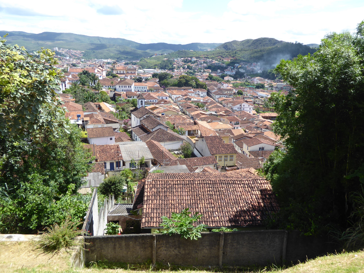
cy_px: 136
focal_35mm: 29
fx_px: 305
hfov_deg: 61.7
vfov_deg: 48.2
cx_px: 182
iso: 80
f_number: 3.5
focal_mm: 5
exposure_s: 1/400
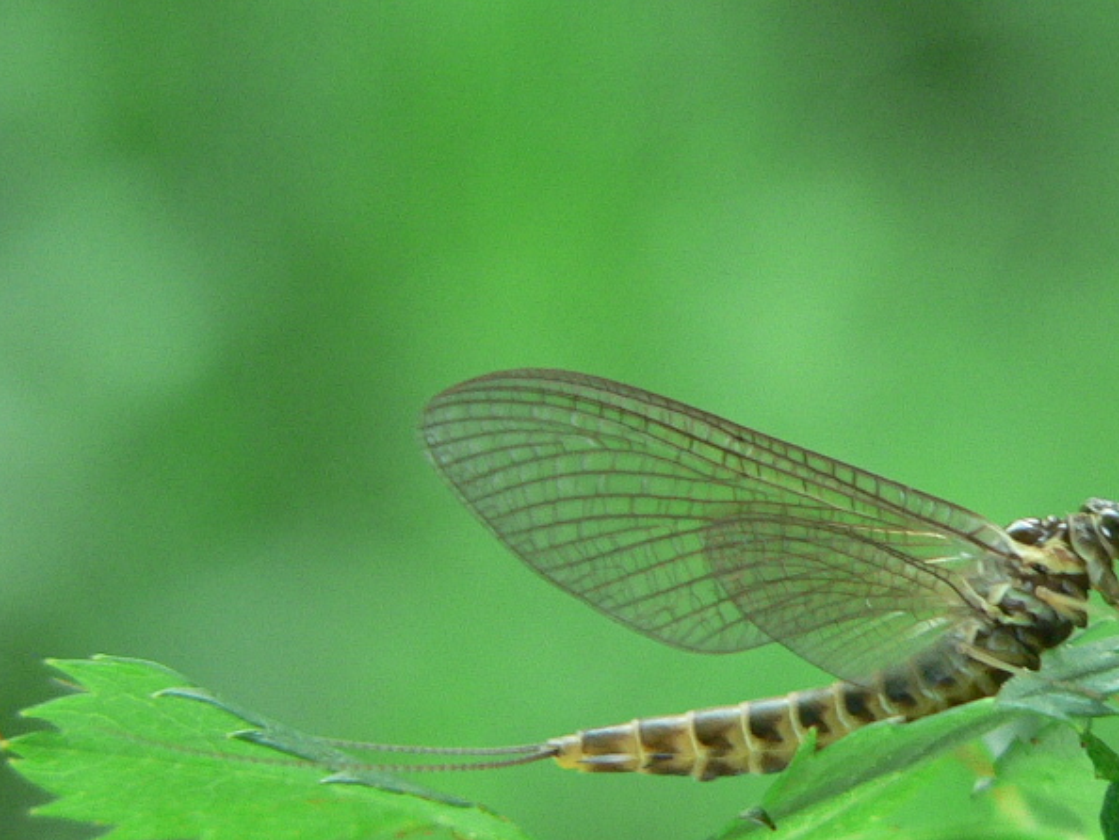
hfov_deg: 8.8
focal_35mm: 224
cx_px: 827
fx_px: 7244
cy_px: 514
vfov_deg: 6.6
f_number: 2.8
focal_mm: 17.2
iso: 200
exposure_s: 1/60
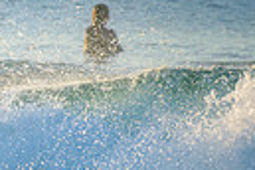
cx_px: -279
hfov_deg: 0.9
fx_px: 15929
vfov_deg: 0.6
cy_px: 179
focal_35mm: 2249
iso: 450
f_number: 5.6
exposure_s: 1/2000
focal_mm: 500
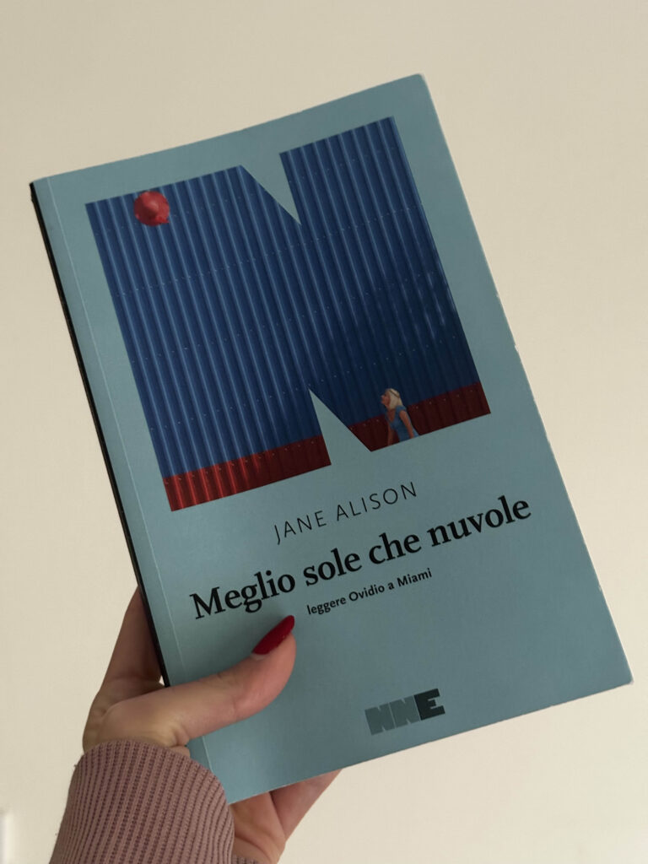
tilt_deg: +7.1
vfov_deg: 39.7
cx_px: 324
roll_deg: -0.8
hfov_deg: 30.3
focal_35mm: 48
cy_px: 432
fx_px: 1198
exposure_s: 1/35
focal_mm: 6.86
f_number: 1.78
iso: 500
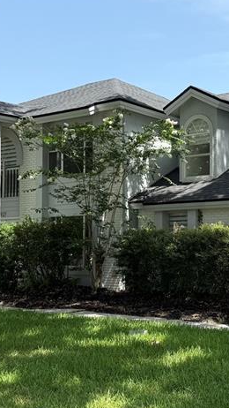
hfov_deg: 20.4
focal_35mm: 58
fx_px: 626
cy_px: 215
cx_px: 198
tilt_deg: +3.2
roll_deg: -0.7
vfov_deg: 36.0
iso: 80
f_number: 1.78
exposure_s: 1/1727
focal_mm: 6.76
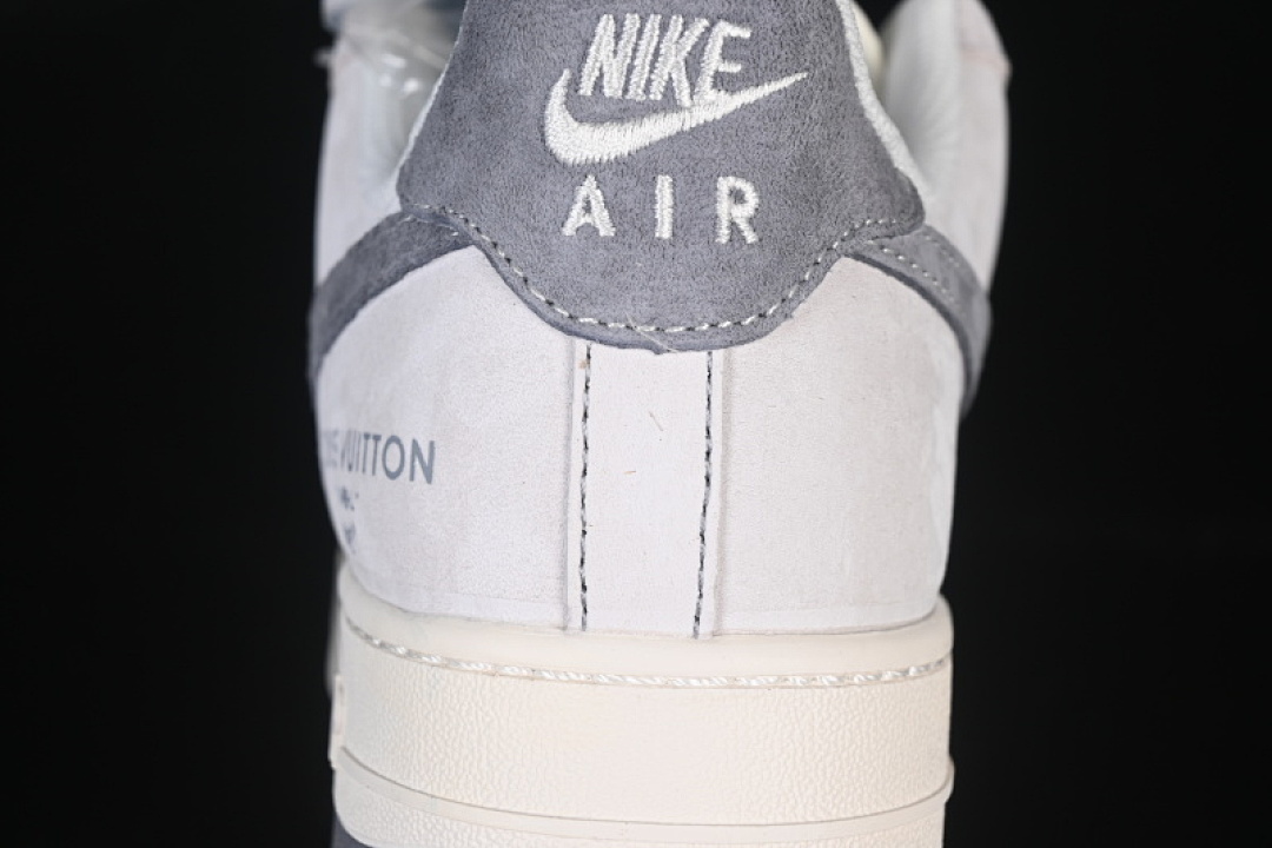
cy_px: 424
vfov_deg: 18.2
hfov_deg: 27.0
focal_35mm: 75
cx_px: 636
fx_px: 2650
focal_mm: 50
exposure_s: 1/80
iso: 160
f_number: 7.1
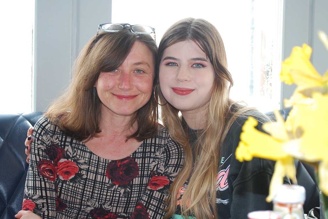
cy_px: 112
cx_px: 170
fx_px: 583
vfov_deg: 21.2
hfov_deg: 31.4
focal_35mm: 64
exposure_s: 1/60
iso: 200
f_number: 5.3
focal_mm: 40
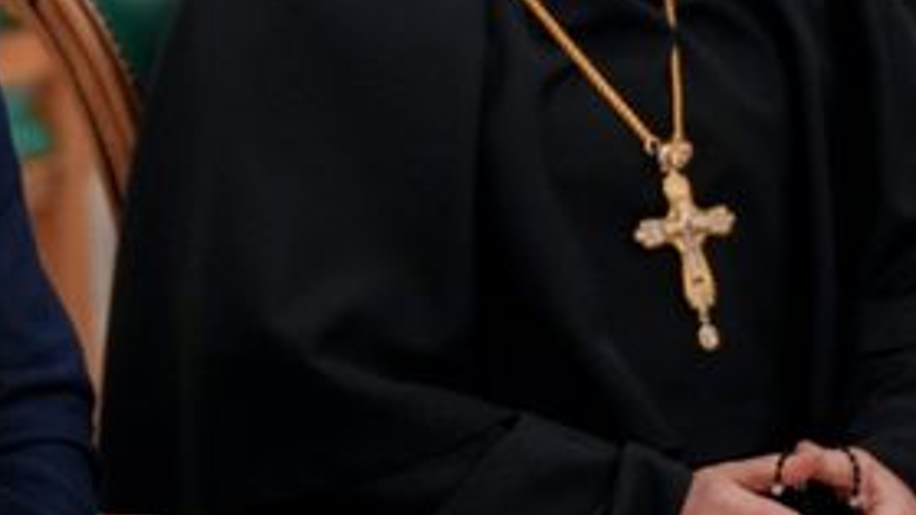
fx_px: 6704
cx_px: 54
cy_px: -148
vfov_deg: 4.4
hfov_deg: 7.8
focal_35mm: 276
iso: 1250
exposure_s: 1/320
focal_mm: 105
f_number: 2.8
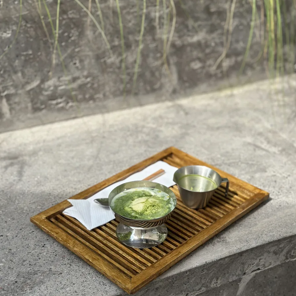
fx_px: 551
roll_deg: -1.5
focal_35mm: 57
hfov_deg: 30.0
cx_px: 149
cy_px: 146
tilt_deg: -29.5
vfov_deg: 30.0
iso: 80
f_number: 1.78
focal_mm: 6.86
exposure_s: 1/1783
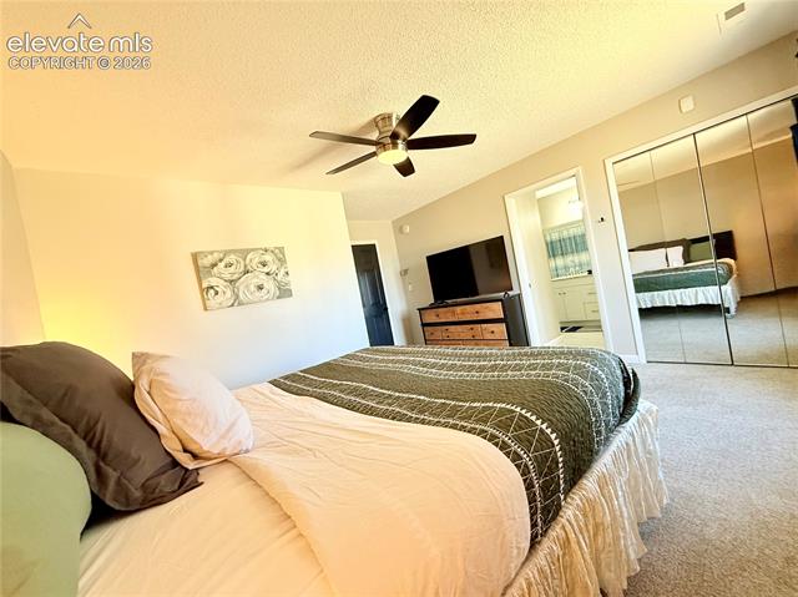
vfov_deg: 85.6
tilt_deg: -0.8
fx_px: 322
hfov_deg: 102.1
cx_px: 399
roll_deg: +10.2
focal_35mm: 14
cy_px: 298
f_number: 2.2
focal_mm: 2.22
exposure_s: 1/120
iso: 320
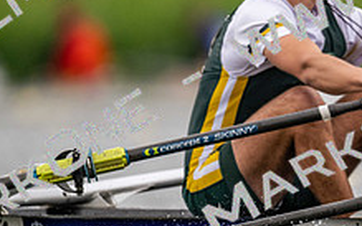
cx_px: 433
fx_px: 16006
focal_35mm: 1622
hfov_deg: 1.3
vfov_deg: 0.8
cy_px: 70
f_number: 4
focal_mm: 600
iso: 1250
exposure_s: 1/2000
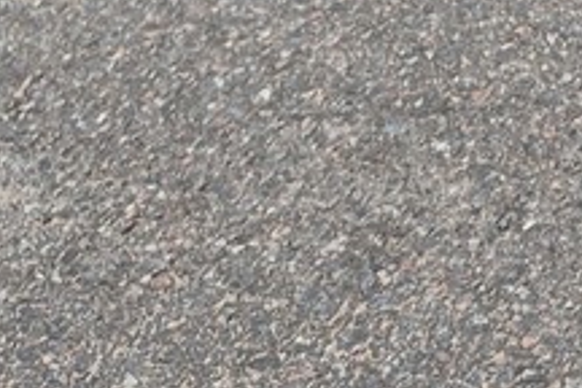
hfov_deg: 10.2
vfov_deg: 6.7
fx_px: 2861
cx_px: 1377
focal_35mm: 177
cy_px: -924
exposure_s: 1/180
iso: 32
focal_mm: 5.4
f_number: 1.8
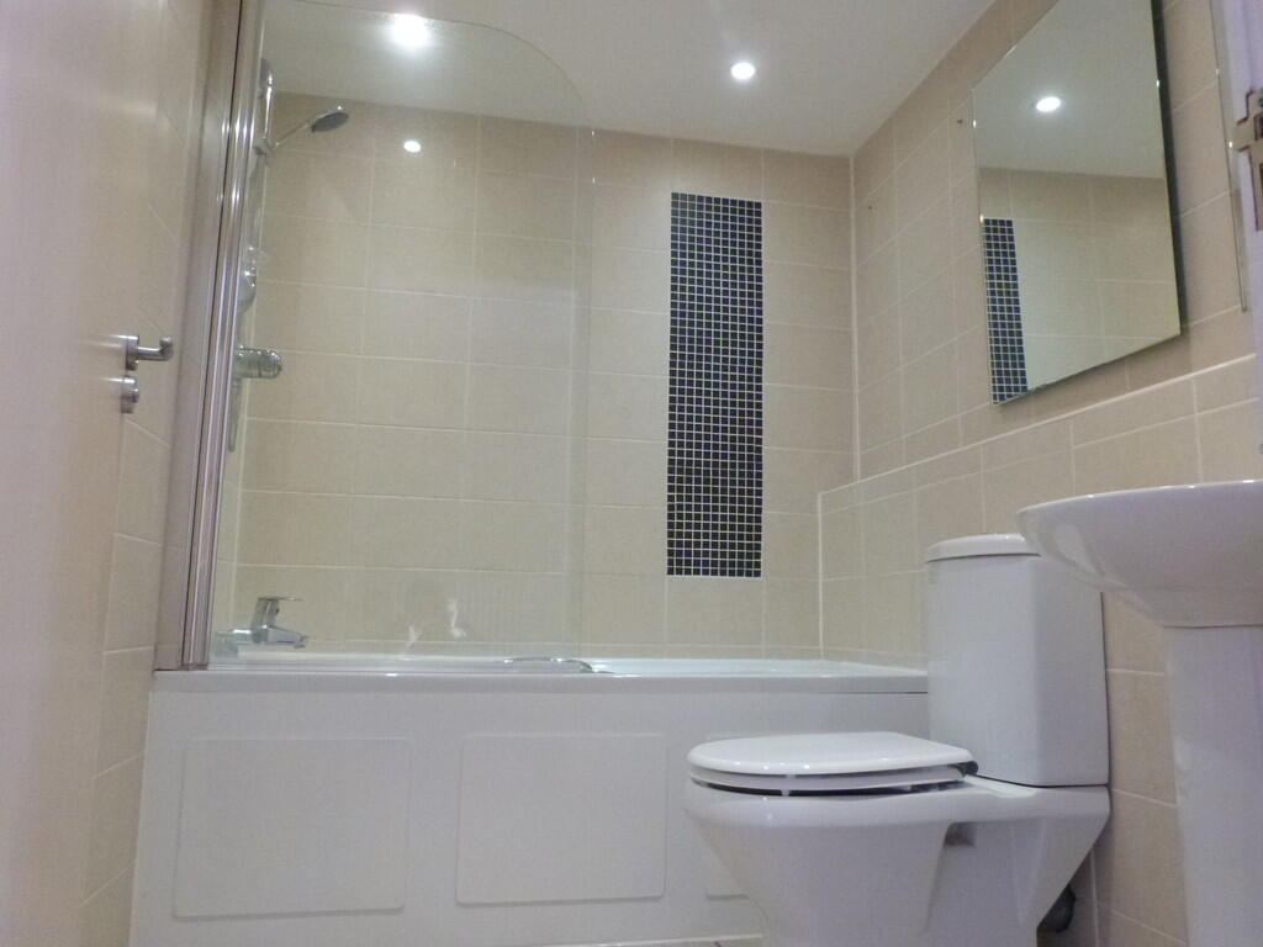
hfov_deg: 69.4
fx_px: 912
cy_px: 474
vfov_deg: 54.9
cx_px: 632
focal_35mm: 25
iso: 800
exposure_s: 1/50
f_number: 2.8
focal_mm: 4.5
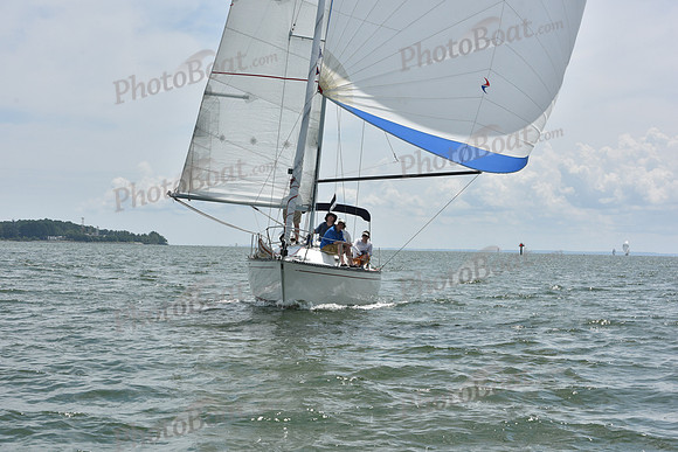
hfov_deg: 20.0
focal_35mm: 102
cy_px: 226
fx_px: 1921
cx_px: 339
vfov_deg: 13.4
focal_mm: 102
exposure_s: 1/1000
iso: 320
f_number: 11
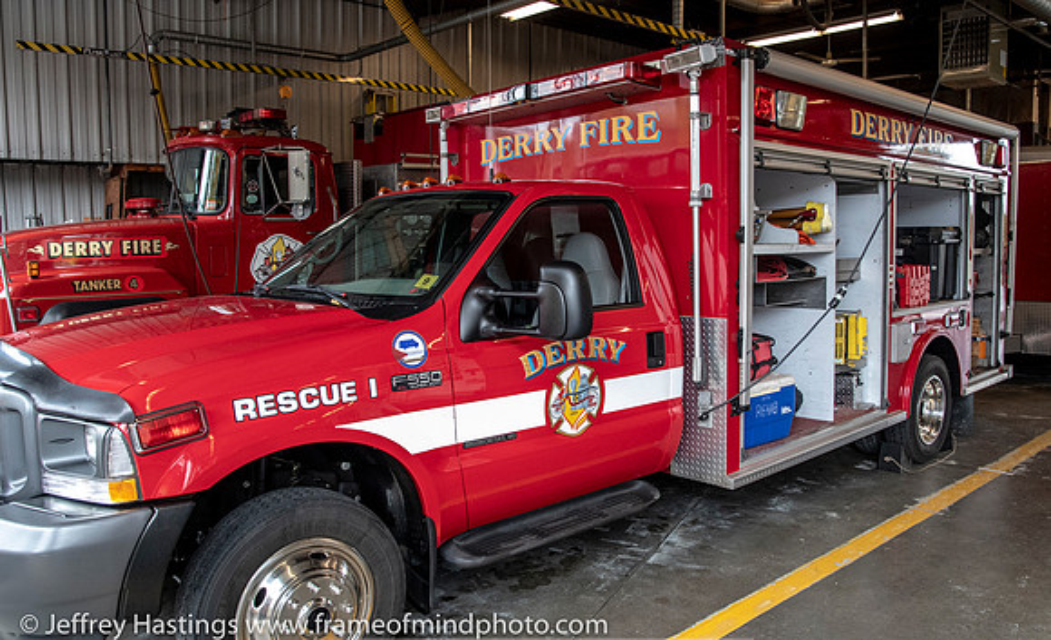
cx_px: 560
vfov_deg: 45.0
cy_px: 319
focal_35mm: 27
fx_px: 772
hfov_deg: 68.4
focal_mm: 16
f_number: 4
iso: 2000
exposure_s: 1/200
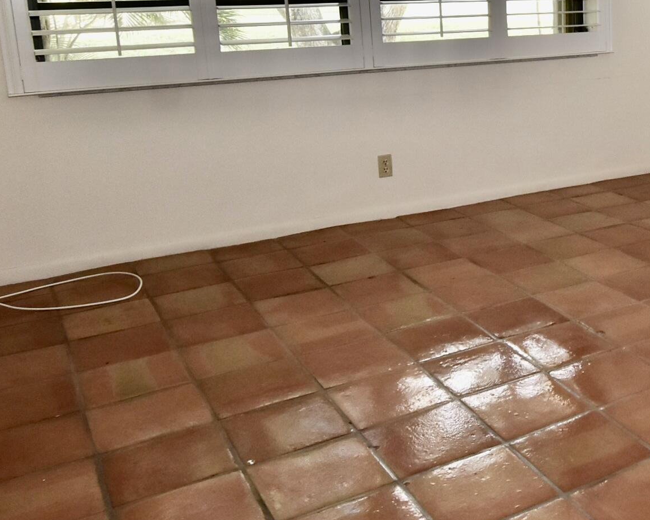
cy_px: 162
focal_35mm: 44
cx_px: 644
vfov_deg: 33.8
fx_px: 846
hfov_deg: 37.7
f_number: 5.6
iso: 800
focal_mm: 12
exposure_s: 1/60
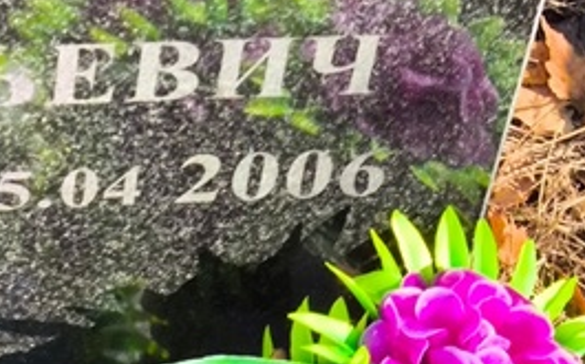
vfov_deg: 8.1
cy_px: -38
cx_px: 14
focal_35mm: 160
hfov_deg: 12.9
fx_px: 2548
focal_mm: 4.71
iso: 50
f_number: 1.7
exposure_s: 1/649
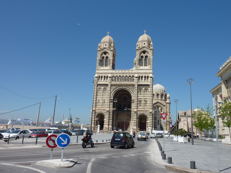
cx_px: 116
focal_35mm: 29
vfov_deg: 48.2
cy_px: 86
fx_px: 194
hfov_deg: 61.7
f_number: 5.6
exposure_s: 1/640
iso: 80
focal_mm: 4.7
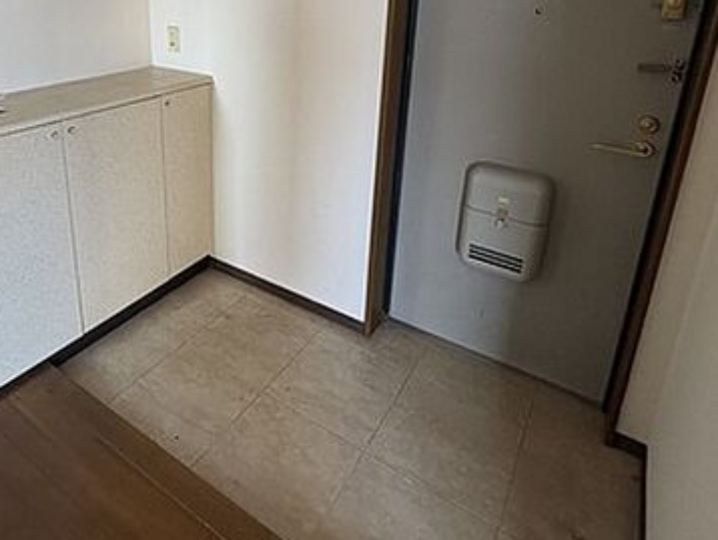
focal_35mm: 25
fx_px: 519
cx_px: 277
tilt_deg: -17.6
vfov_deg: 52.1
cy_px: 124
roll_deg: -1.3
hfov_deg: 68.5
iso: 250
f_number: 2.2
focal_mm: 2.22
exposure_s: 1/60
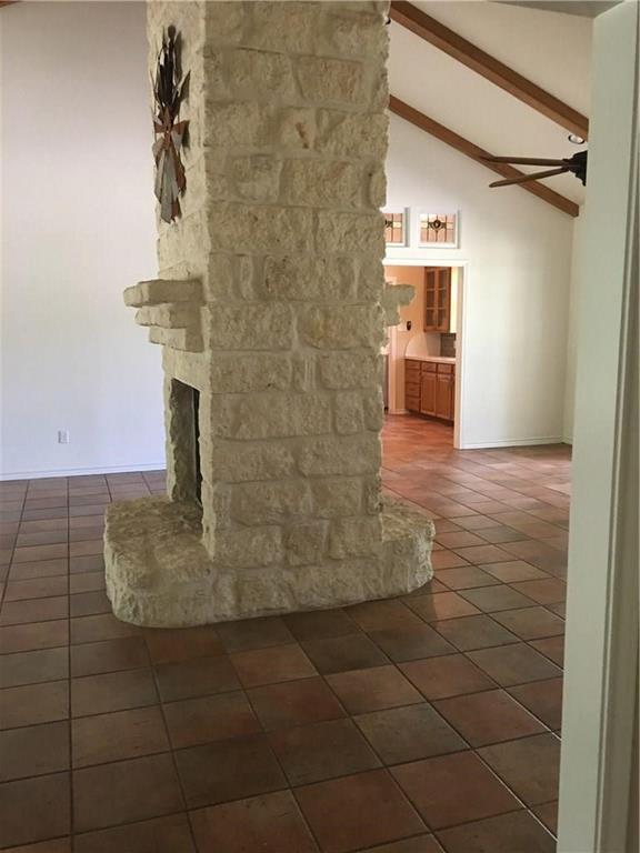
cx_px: 320
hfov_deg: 48.2
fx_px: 715
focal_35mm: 29
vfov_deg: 61.7
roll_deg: +0.5
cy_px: 426
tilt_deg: -6.3
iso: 100
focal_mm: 4.15
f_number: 2.2
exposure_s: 1/15
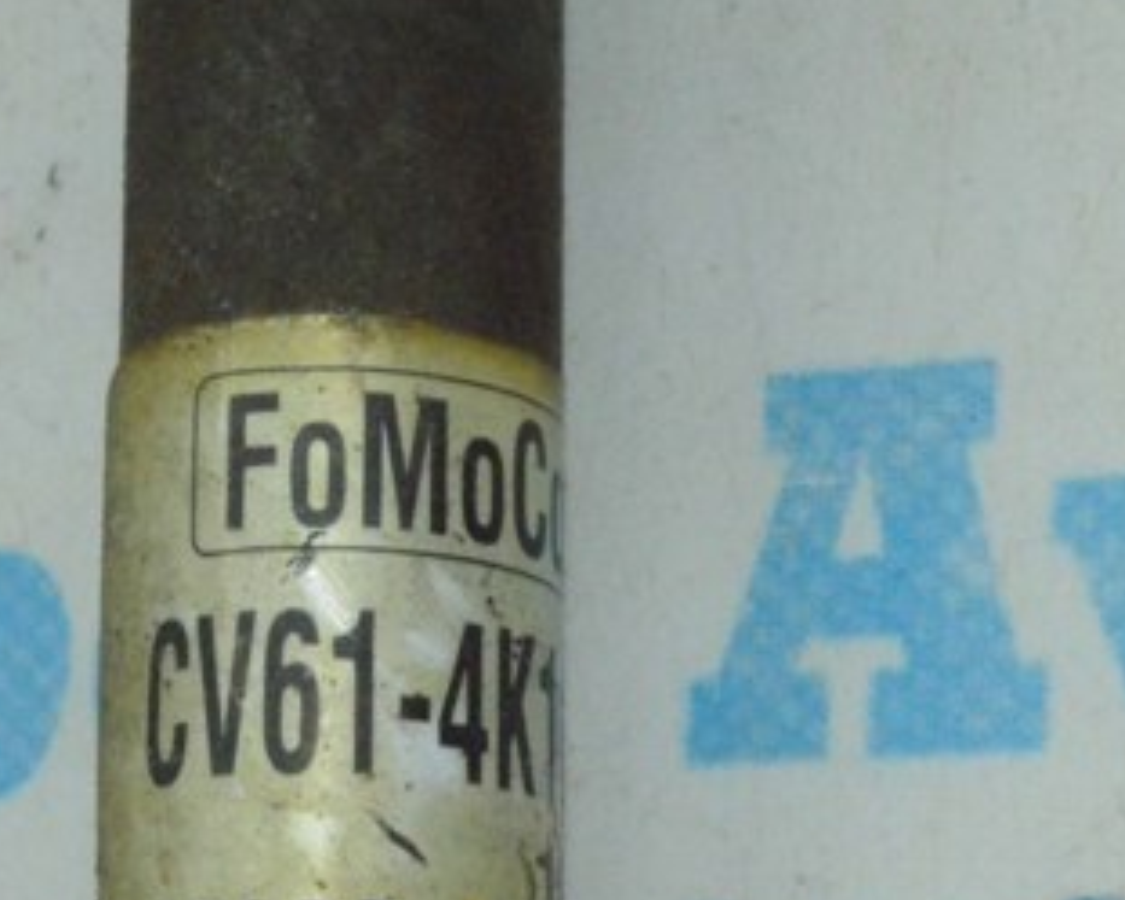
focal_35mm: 139
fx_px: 4630
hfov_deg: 13.8
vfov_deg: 11.1
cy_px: 670
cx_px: 347
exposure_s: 1/80
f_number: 36
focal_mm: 48
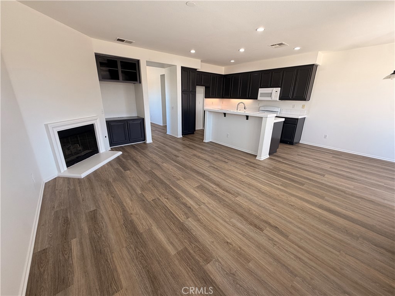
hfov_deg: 102.1
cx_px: 198
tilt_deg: -18.6
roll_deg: -1.2
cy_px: 148
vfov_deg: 85.7
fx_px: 160
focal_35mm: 14
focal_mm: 2.22
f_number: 2.2
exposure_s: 1/120
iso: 160
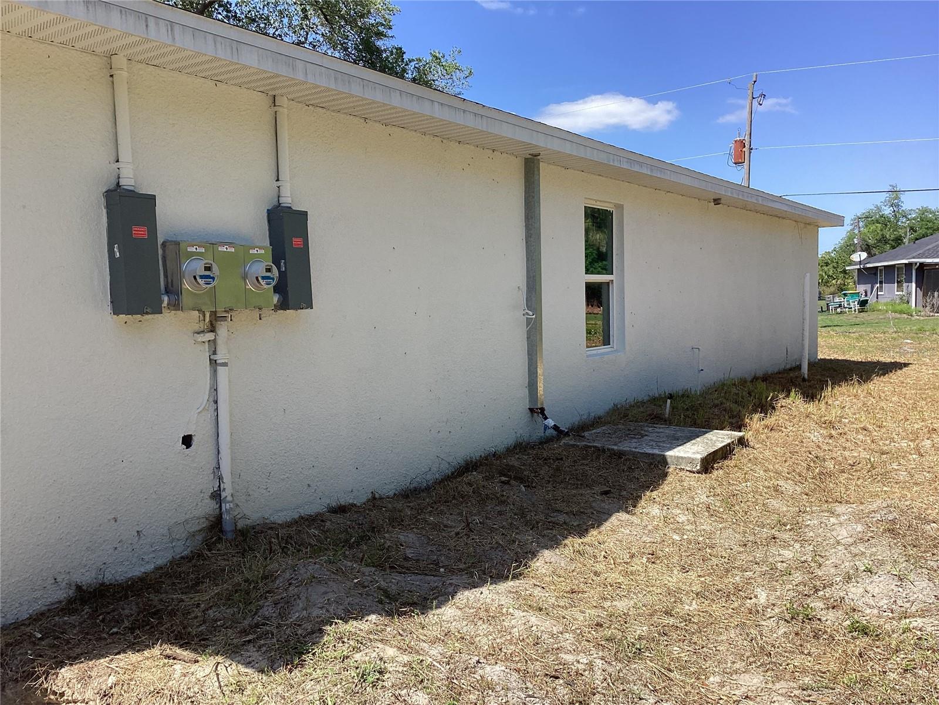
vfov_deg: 45.4
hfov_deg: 58.4
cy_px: 352
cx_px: 470
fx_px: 841
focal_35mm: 31
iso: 25
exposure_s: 1/823
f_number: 2.4
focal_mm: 3.3
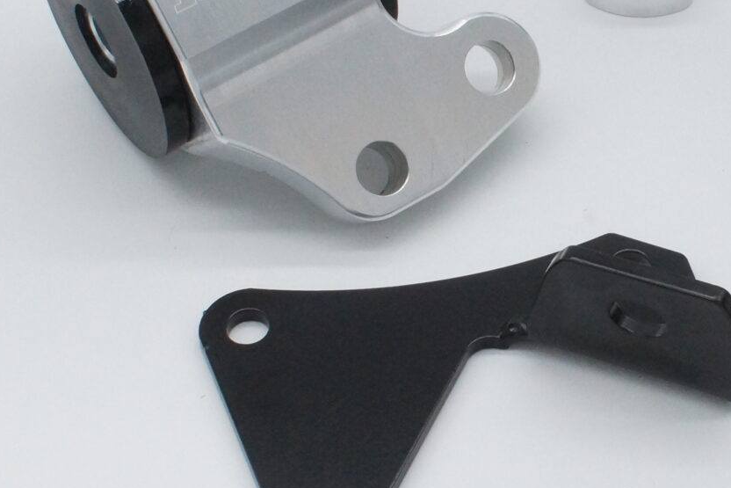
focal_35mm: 120
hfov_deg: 16.9
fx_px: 2437
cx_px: 624
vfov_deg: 11.4
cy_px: 159
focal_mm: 26
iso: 1250
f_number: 18
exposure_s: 1/60
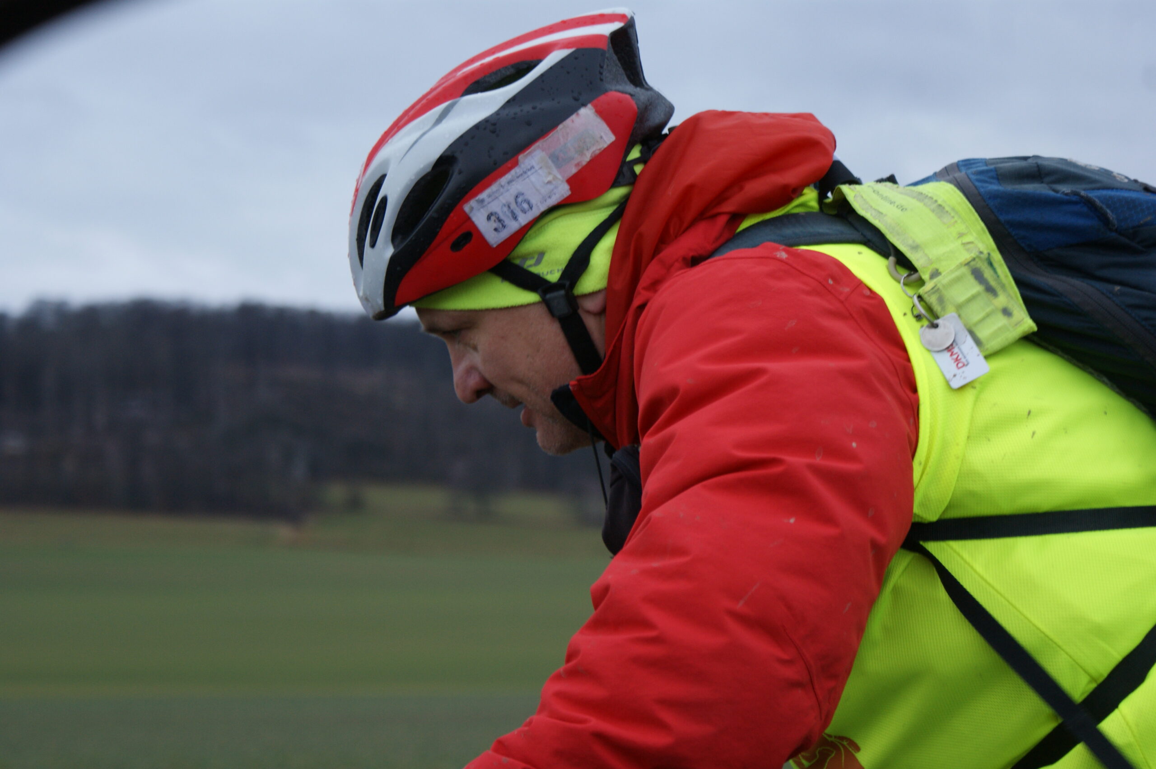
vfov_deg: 13.0
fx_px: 3370
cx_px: 578
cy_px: 384
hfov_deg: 19.5
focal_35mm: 105
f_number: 5.6
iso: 250
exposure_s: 1/125
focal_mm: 70
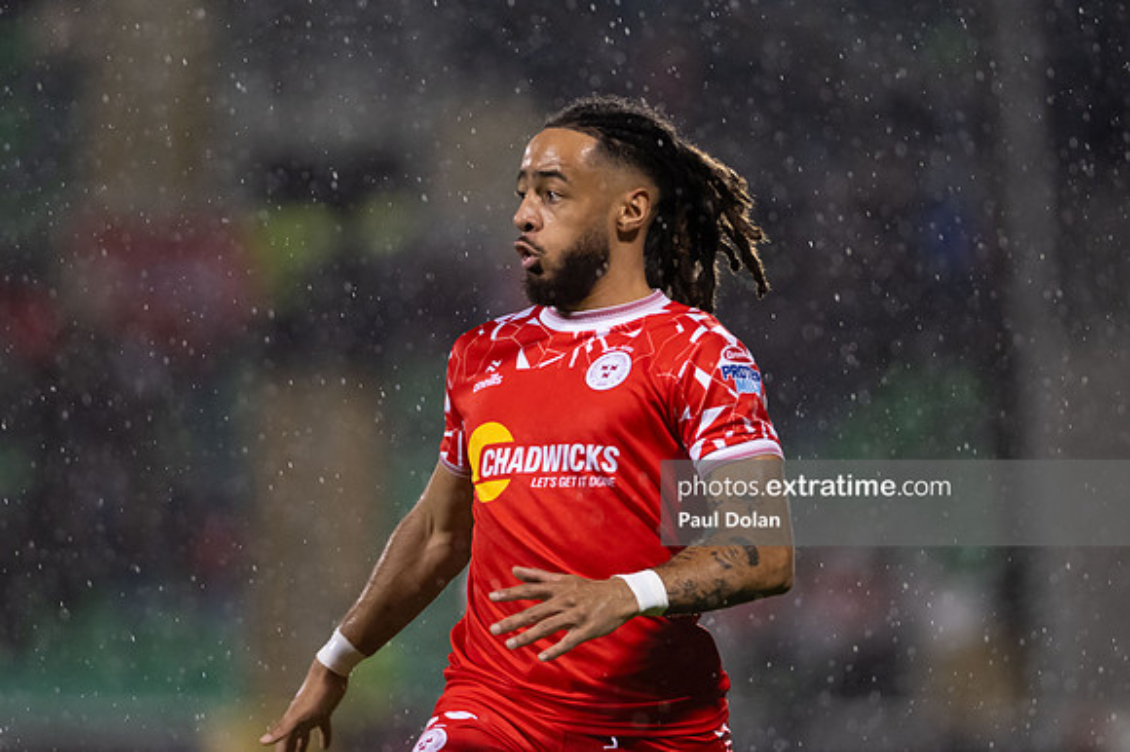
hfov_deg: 4.6
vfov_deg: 3.1
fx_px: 14116
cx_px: 565
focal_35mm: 450
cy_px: 376
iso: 2000
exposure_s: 1/1000
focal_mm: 300
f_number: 2.8
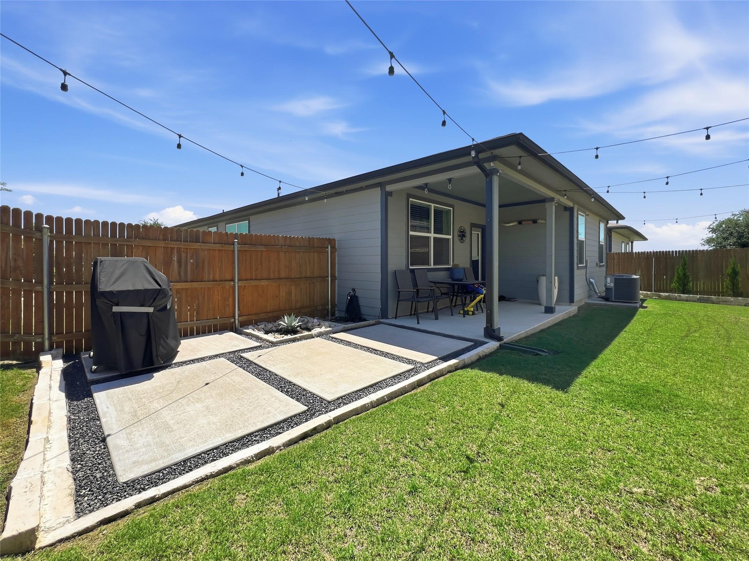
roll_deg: +0.2
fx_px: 281
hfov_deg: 106.2
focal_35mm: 13
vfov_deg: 89.9
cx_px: 374
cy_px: 280
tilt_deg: -3.4
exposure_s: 1/1130
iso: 32
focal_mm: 1.6
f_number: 1.8
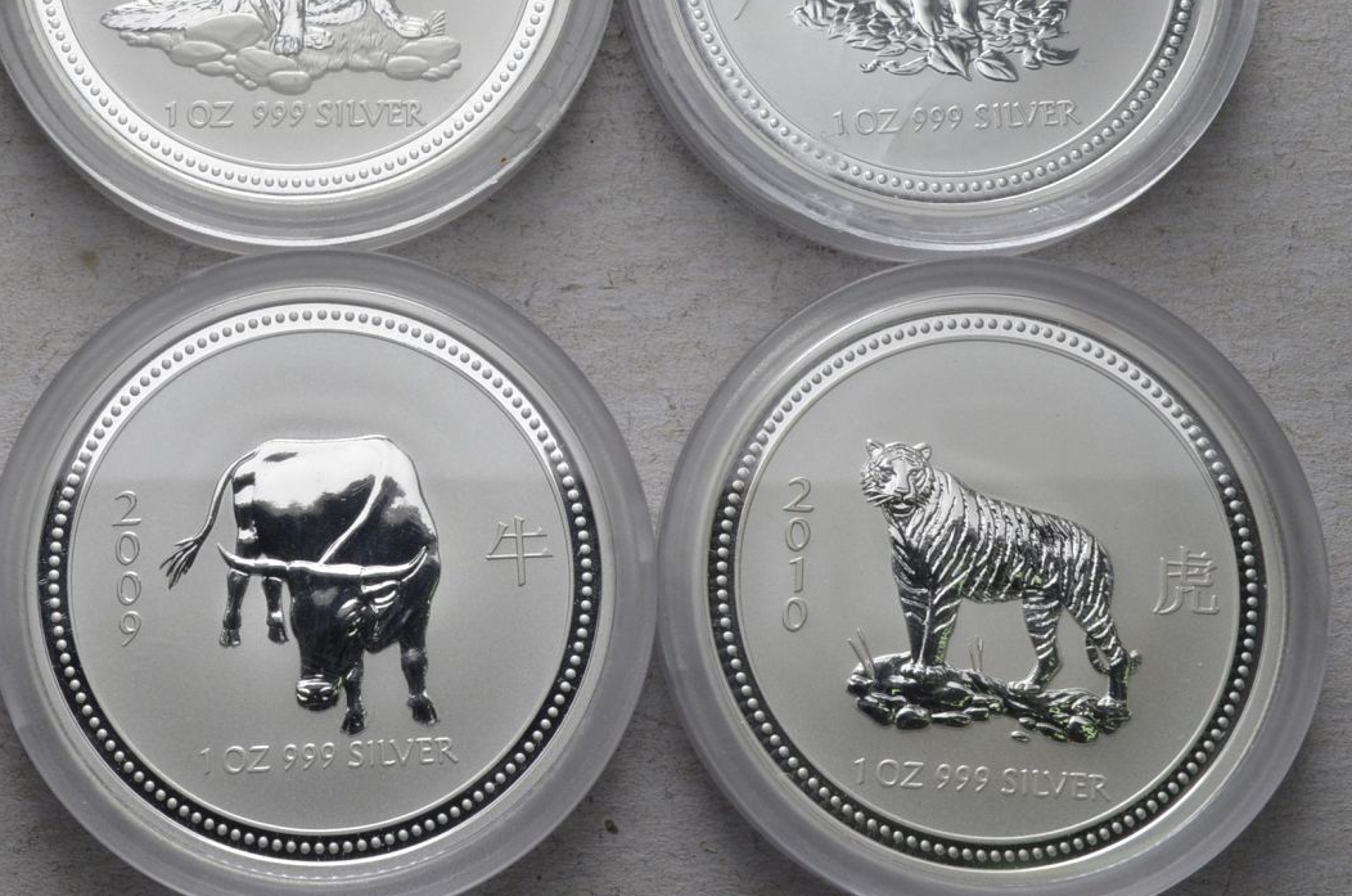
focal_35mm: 73
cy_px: 279
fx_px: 2736
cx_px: 326
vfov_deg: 18.5
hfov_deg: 27.4
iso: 400
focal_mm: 32
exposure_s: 1/250
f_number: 14
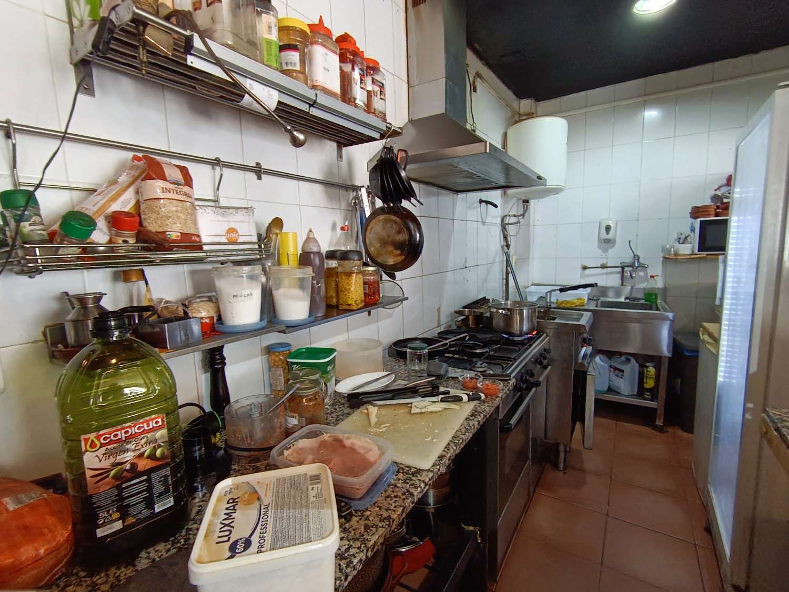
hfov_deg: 91.0
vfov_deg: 74.7
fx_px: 387
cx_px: 394
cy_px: 296
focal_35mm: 17
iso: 564
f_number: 2.2
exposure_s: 1/33.3
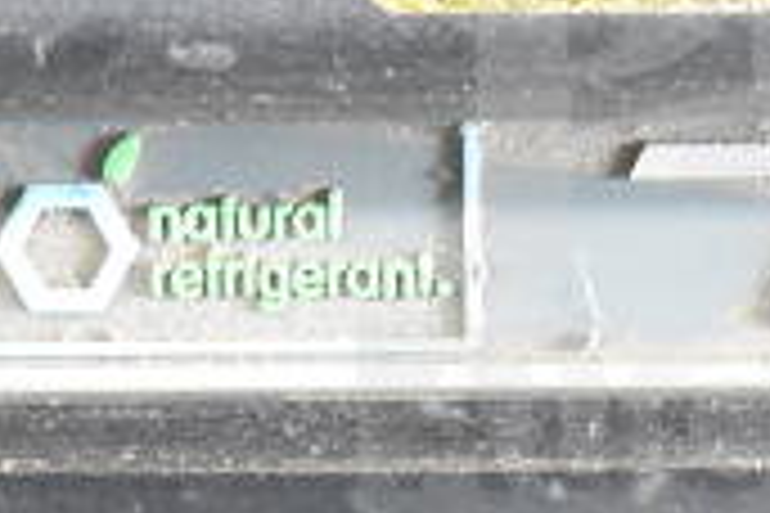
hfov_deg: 8.0
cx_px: 860
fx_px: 5497
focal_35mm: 257
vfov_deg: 5.3
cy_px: 178
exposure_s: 1/80
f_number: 5.3
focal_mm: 48
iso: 11400
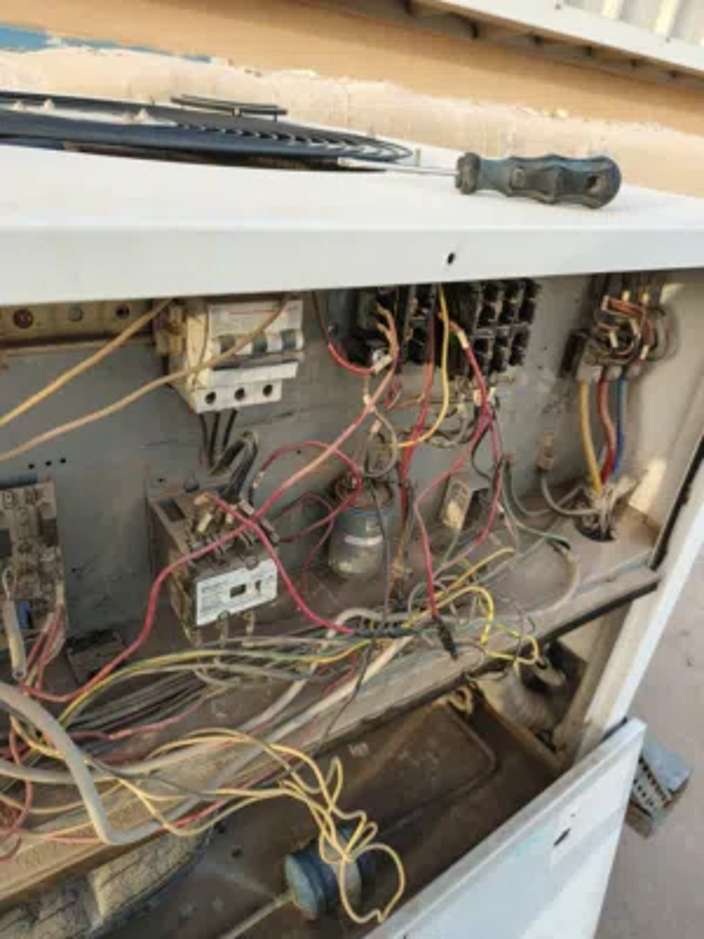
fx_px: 624
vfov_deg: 73.9
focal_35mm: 23
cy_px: 470
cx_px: 352
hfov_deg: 58.9
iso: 50
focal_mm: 5.56
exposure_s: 1/127
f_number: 1.8
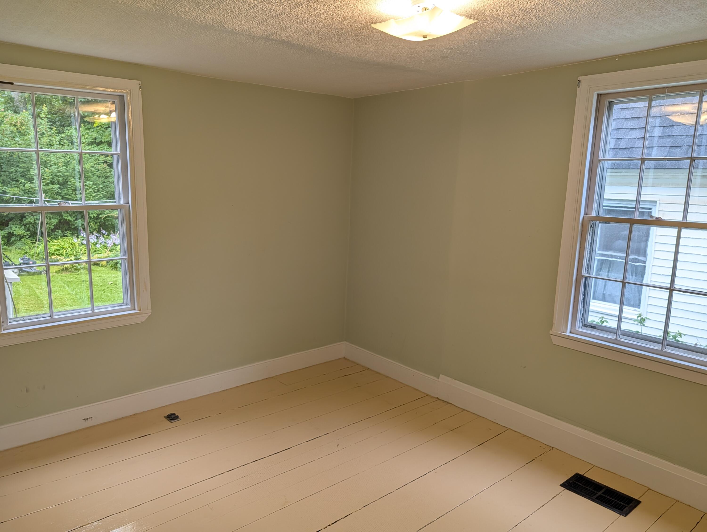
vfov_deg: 56.9
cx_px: 354
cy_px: 266
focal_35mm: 24
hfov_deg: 71.5
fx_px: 491
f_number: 1.68
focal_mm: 6.9
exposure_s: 1/120
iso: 74
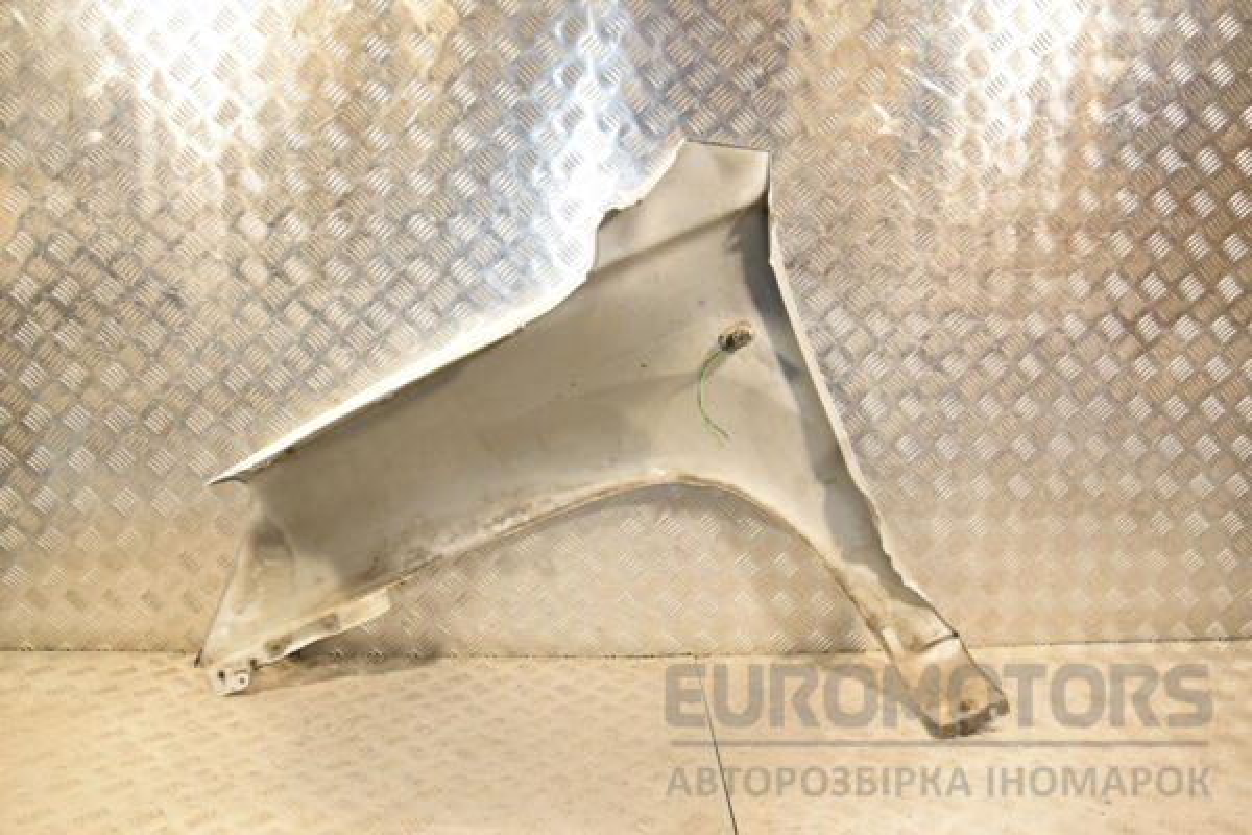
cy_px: 418
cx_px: 626
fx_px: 939
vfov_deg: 47.9
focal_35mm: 27
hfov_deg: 67.4
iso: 800
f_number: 6.3
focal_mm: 18
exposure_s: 1/200
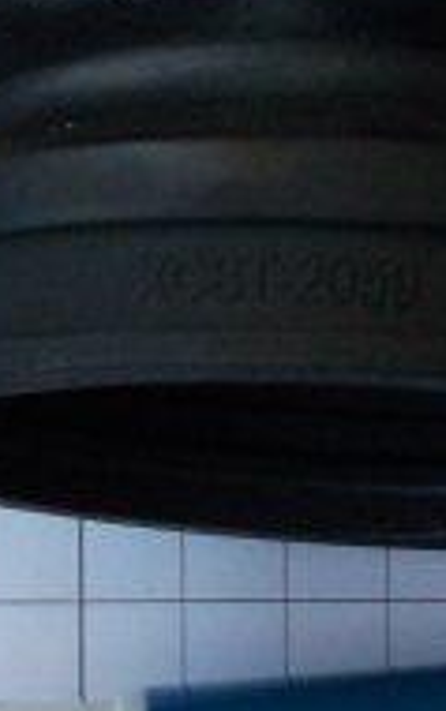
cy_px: 247
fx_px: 1806
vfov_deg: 22.2
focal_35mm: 93
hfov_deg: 13.5
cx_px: 611
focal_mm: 4.6
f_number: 3.2
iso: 80
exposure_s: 1/80
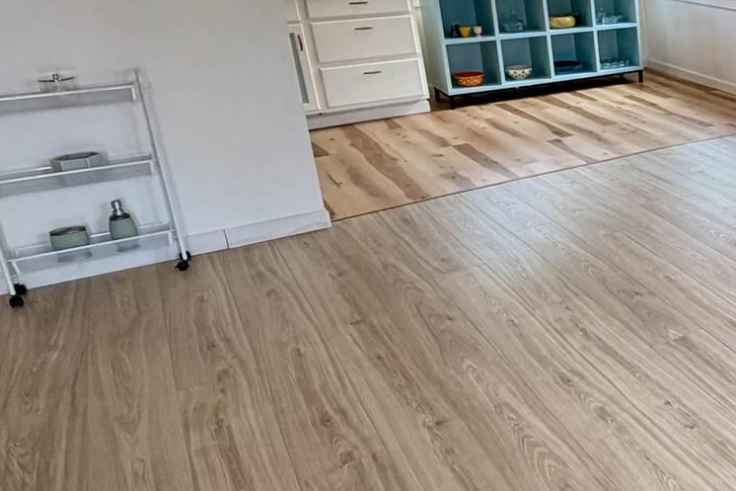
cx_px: 912
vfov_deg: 33.0
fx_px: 818
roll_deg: -0.4
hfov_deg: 36.0
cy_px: 154
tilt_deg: -17.9
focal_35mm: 40
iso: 100
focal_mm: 2.22
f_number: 2.2
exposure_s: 1/120
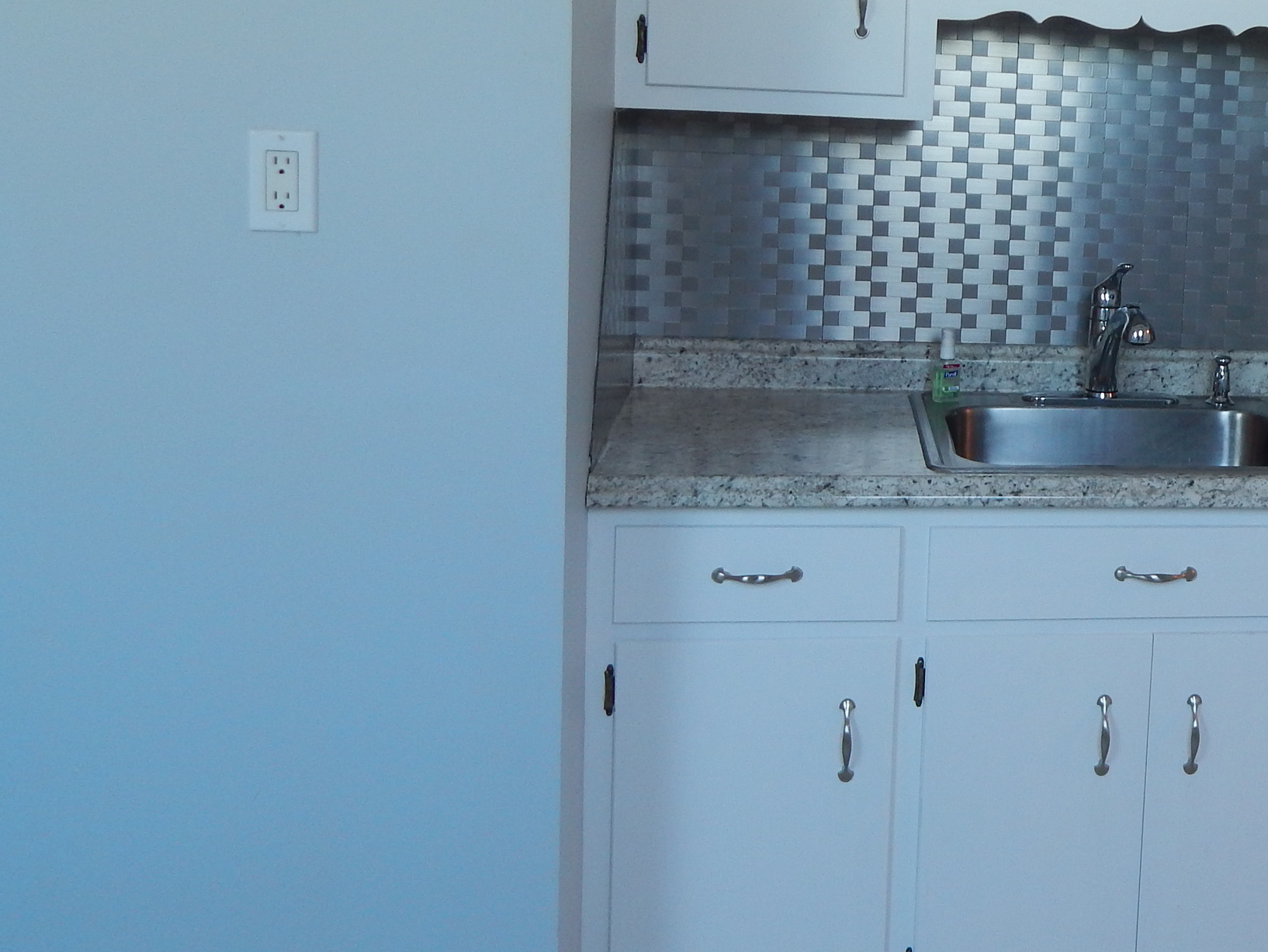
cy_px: 262
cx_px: 1170
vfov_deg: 30.5
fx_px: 1722
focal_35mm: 47
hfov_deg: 37.5
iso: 140
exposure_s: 1/30
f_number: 3.1
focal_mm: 4.5
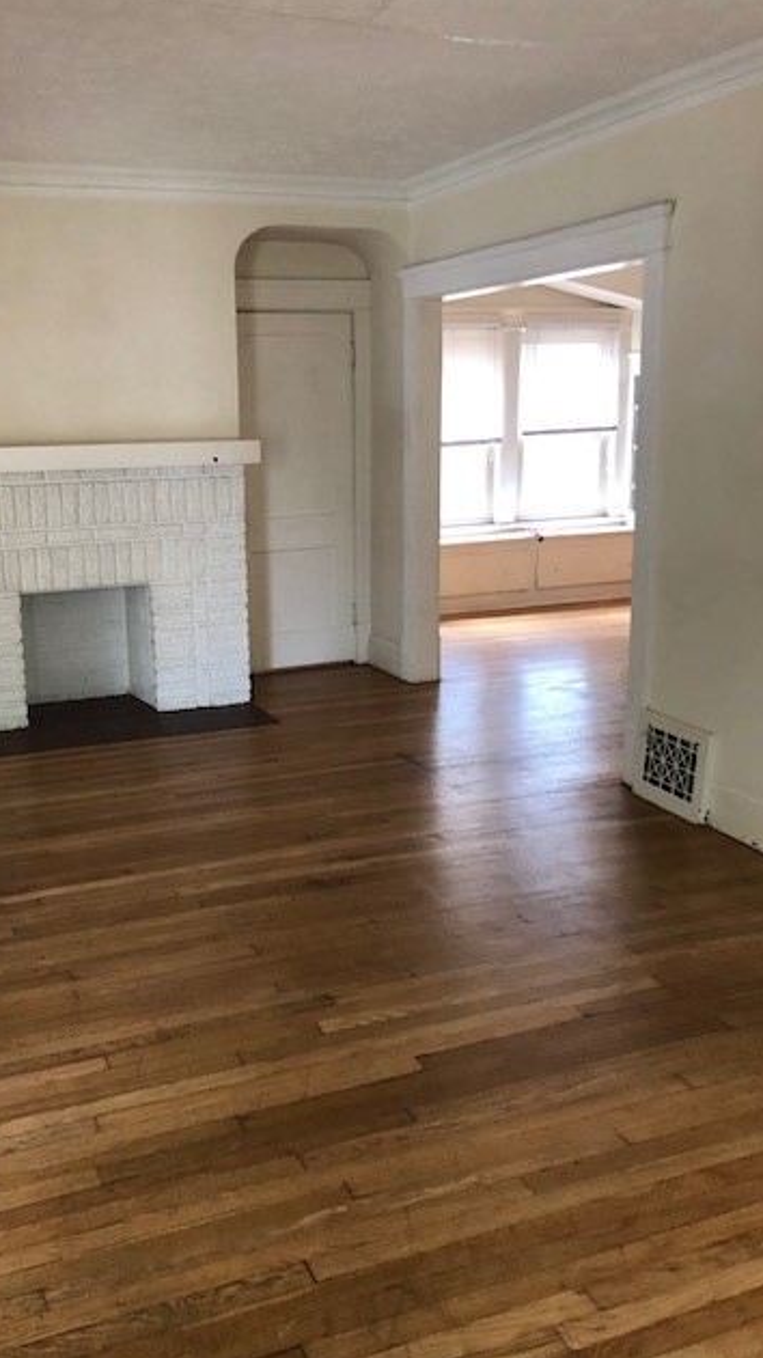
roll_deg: +0.4
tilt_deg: -12.3
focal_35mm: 31
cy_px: 677
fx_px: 1116
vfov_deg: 62.6
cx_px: 252
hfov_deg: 37.3
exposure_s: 1/15
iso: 50
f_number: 1.8
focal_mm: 3.99
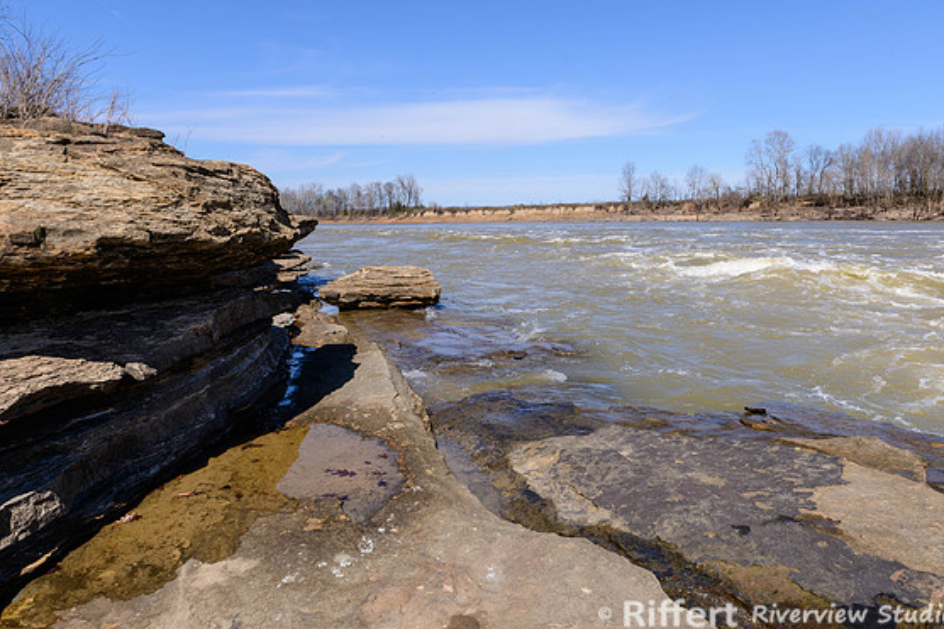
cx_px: 485
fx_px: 655
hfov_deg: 71.5
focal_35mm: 25
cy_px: 316
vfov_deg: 51.3
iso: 100
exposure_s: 1/250
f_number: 9
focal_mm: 24
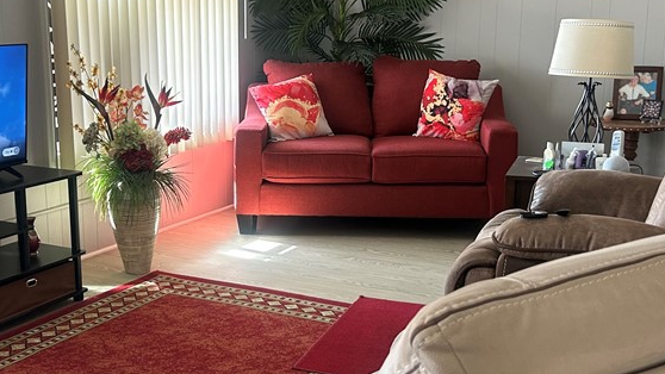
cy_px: 193
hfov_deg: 39.6
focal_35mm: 52
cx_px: 244
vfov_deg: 23.1
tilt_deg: -12.0
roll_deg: +0.7
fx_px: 917
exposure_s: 1/60
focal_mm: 5.7
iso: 125
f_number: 1.5
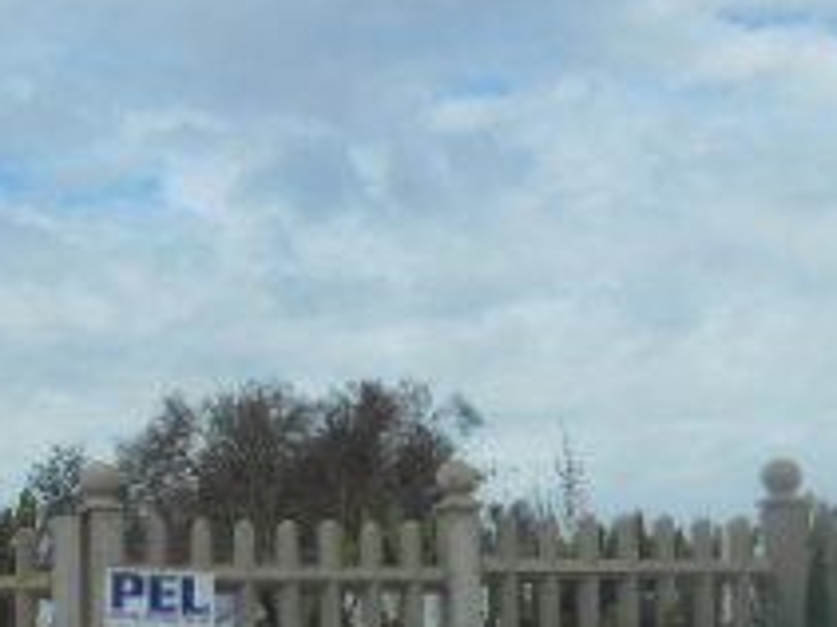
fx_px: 1909
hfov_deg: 23.3
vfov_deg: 18.5
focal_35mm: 79
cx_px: -71
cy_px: 472
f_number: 3.5
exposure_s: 1/800
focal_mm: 4.6
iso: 80
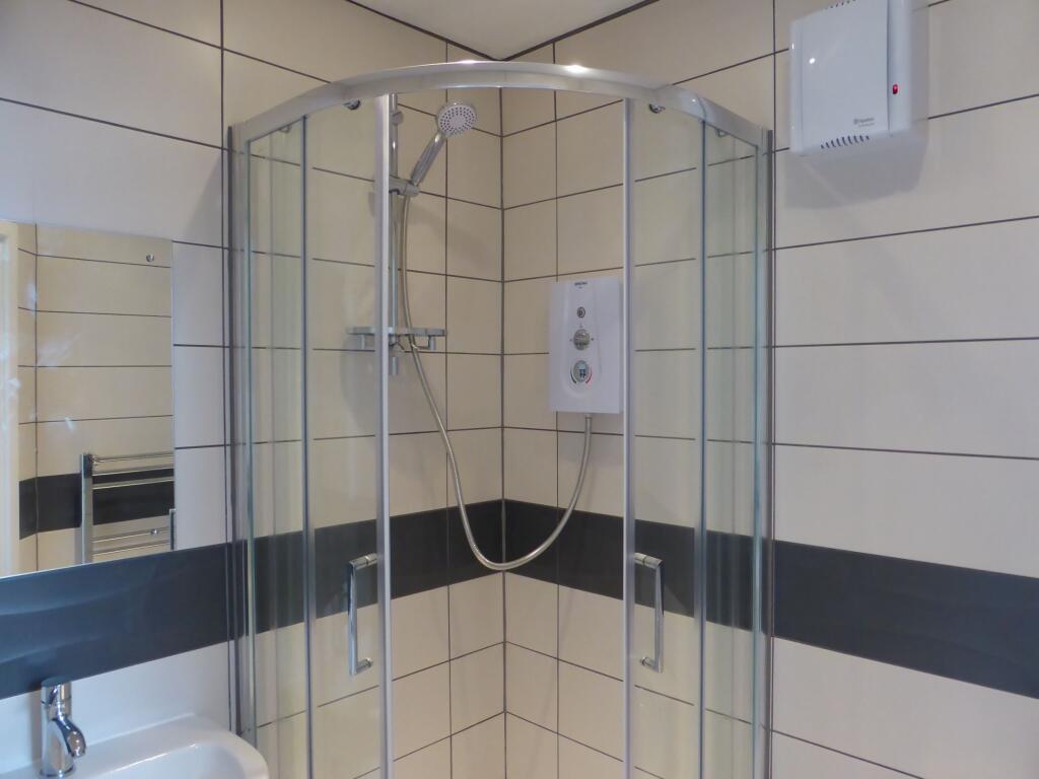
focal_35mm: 25
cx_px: 520
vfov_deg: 54.9
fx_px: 750
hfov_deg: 69.4
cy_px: 390
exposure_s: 1/25
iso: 400
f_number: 3.3
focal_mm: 4.3
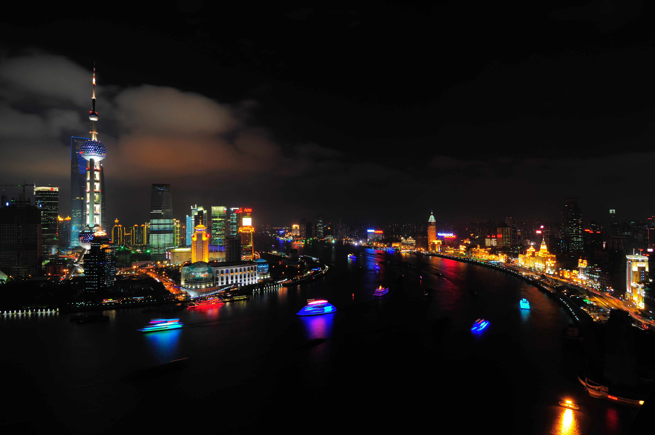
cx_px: 328
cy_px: 218
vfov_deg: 67.2
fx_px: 327
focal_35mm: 18
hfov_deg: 90.1
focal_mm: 12
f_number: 10
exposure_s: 5
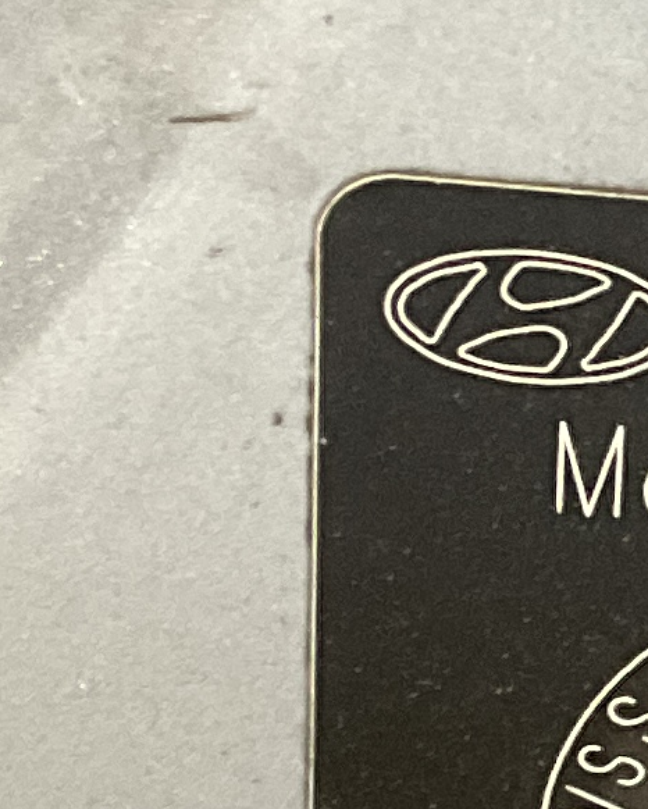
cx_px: 1288
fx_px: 4696
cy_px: 512
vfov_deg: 9.8
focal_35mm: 196
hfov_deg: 7.6
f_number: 1.8
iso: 200
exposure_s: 1/40
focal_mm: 3
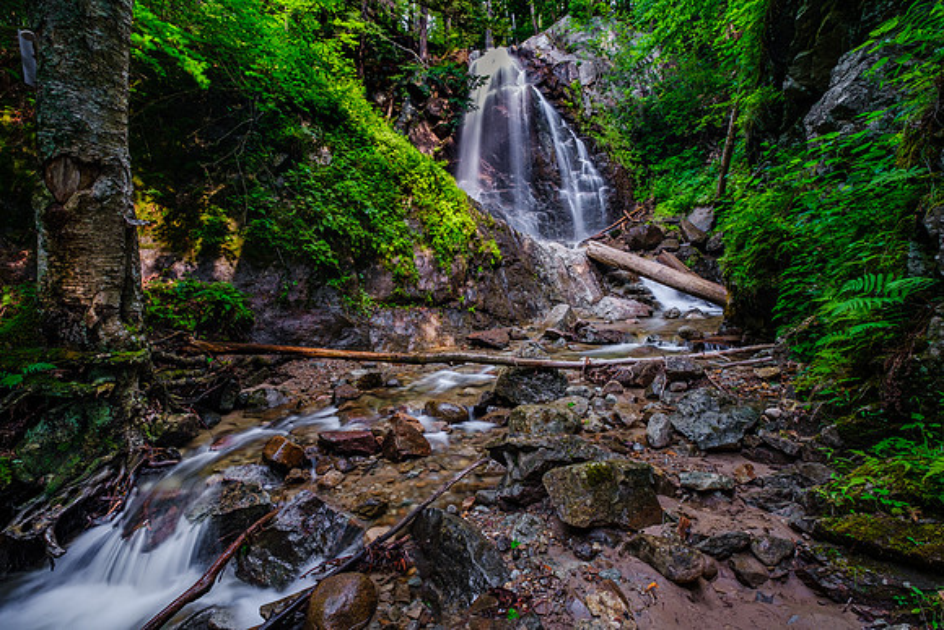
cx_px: 454
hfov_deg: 98.2
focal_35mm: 16
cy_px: 310
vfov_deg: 75.3
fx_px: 408
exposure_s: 1.5
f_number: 8
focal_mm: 10
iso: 160
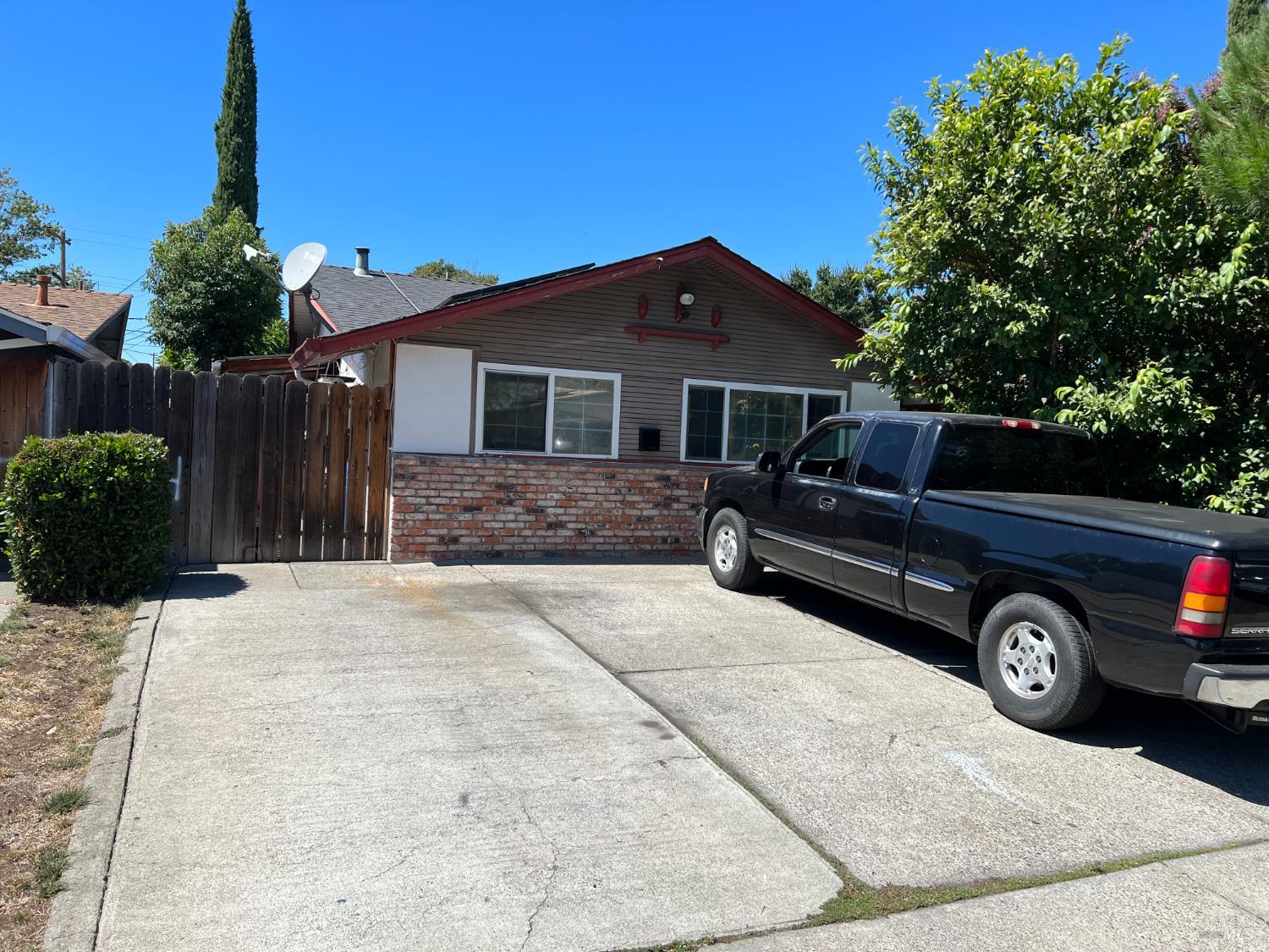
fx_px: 953
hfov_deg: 67.3
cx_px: 634
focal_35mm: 26
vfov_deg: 53.1
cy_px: 476
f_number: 1.5
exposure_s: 1/3831
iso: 50
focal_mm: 5.7
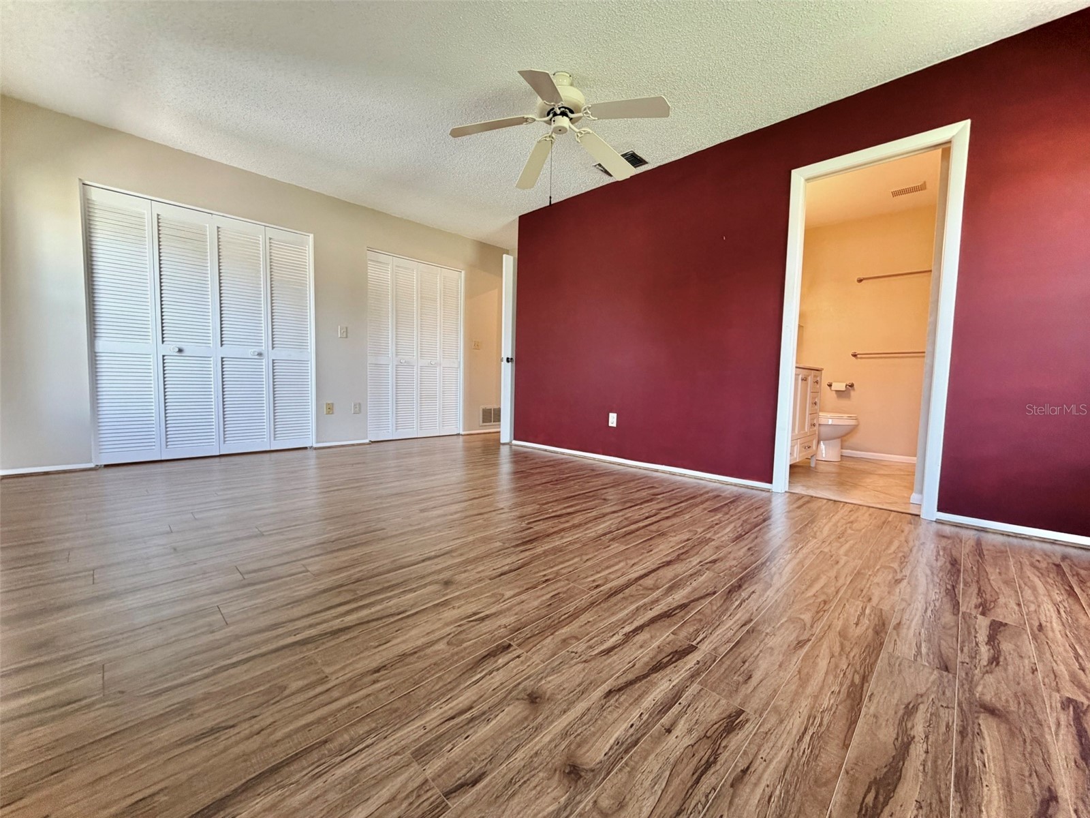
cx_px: 545
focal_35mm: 14
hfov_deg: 102.1
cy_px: 409
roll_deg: -1.5
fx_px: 441
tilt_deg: -4.2
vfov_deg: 85.7
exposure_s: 1/60
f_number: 2.2
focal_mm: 2.22
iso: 200
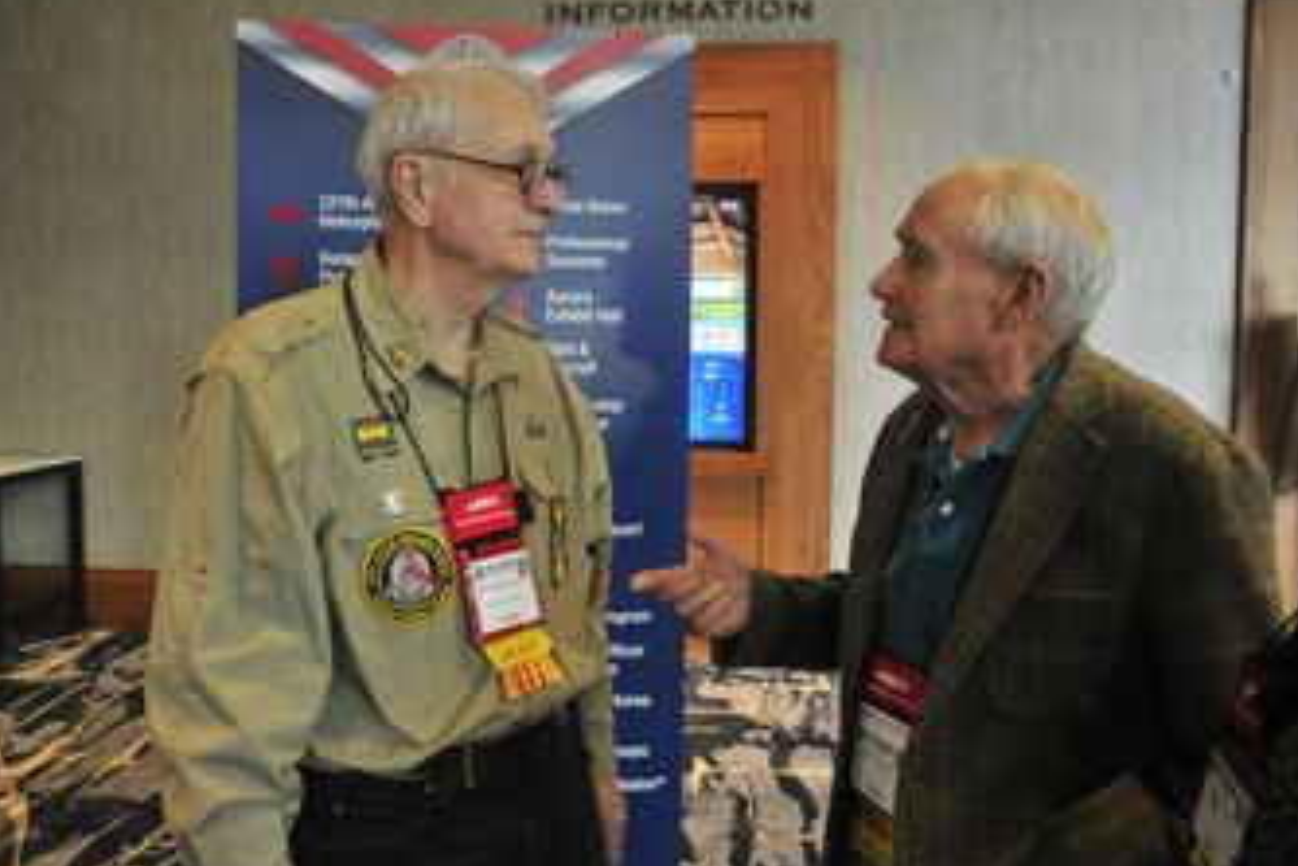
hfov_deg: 16.3
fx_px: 4543
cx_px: 550
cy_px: 402
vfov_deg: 10.9
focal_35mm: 126
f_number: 8
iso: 6400
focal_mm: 105
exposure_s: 1/160
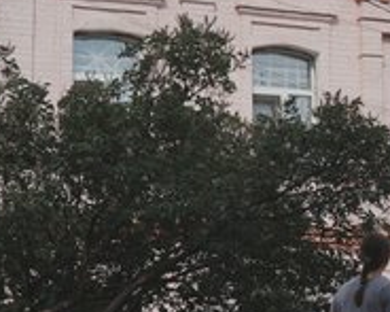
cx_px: 295
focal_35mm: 143
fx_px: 1650
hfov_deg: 13.4
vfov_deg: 10.8
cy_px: 149
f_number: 8
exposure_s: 1/800
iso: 100
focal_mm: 70
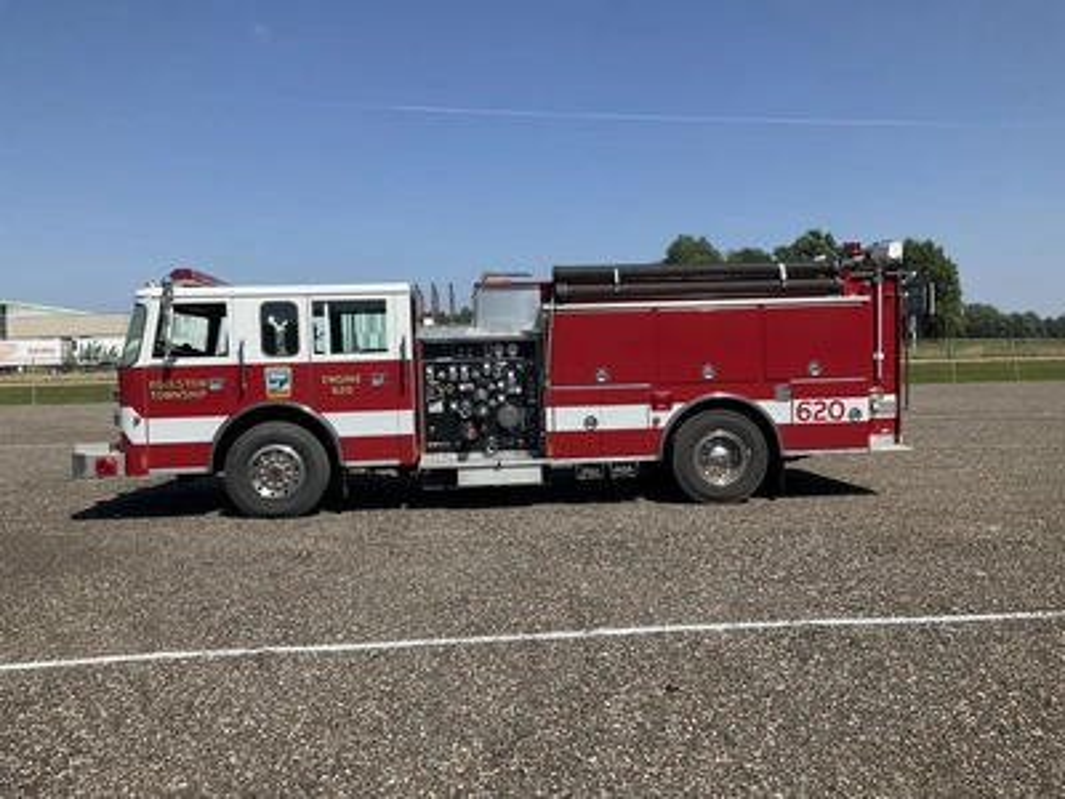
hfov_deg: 61.7
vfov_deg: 48.2
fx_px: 892
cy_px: 400
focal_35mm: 29
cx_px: 532
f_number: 1.8
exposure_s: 1/2141
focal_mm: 3
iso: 25
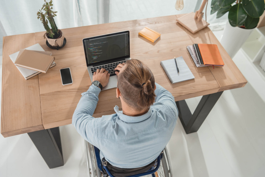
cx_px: 132
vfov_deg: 38.9
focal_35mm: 34
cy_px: 88
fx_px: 250
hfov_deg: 55.8
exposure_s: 1/160
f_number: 5
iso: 125
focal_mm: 34
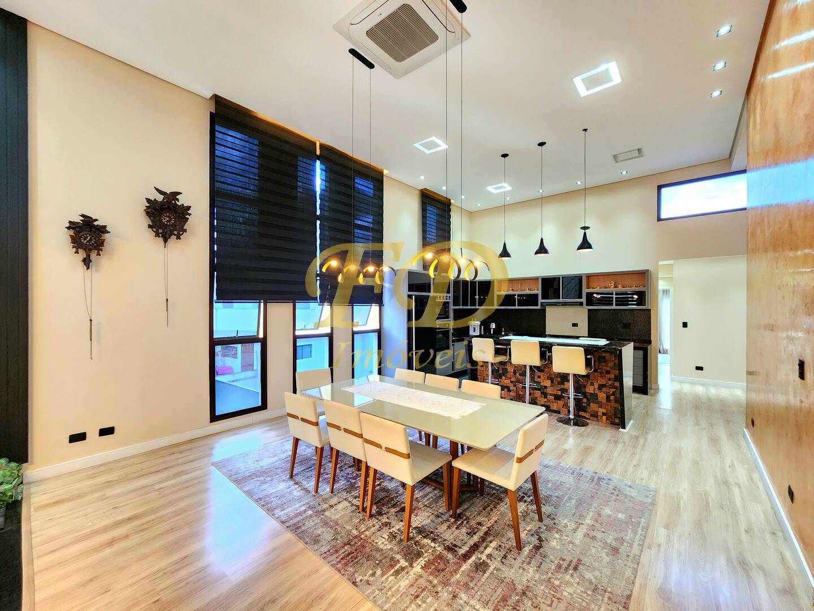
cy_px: 306
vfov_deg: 89.9
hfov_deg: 106.2
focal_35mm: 13
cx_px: 407
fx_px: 306
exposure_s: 1/60.2
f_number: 2.2
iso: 400
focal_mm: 2.2
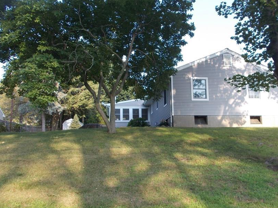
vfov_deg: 42.9
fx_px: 265
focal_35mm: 33
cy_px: 115
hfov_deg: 55.0
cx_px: 164
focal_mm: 4.6
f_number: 3.2
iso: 80
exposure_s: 1/160
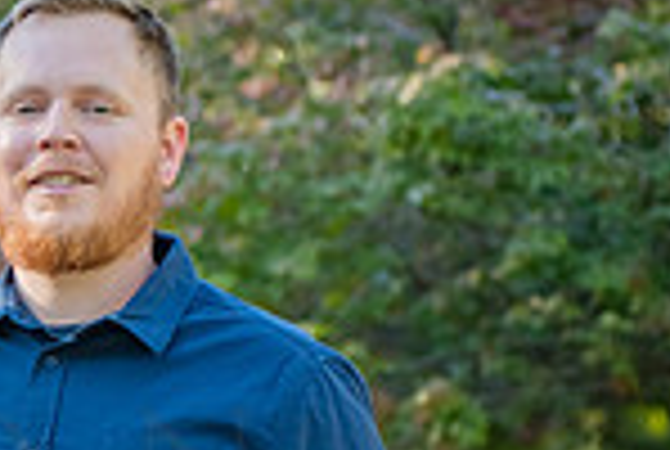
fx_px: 6303
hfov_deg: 6.0
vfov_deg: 4.1
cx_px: -346
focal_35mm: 338
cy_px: 679
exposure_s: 1/400
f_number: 4
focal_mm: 80
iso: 400
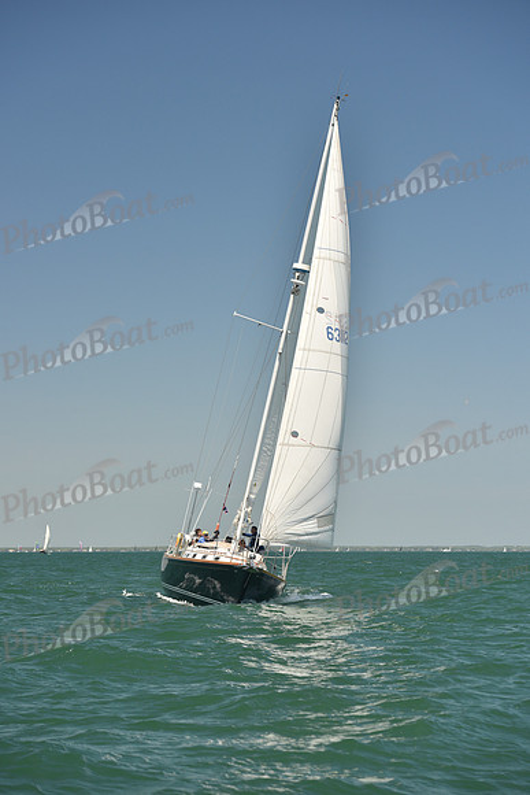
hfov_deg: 14.9
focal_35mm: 92
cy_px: 398
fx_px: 2030
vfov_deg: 22.1
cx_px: 265
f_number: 4.5
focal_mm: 92
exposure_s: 1/800
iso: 250
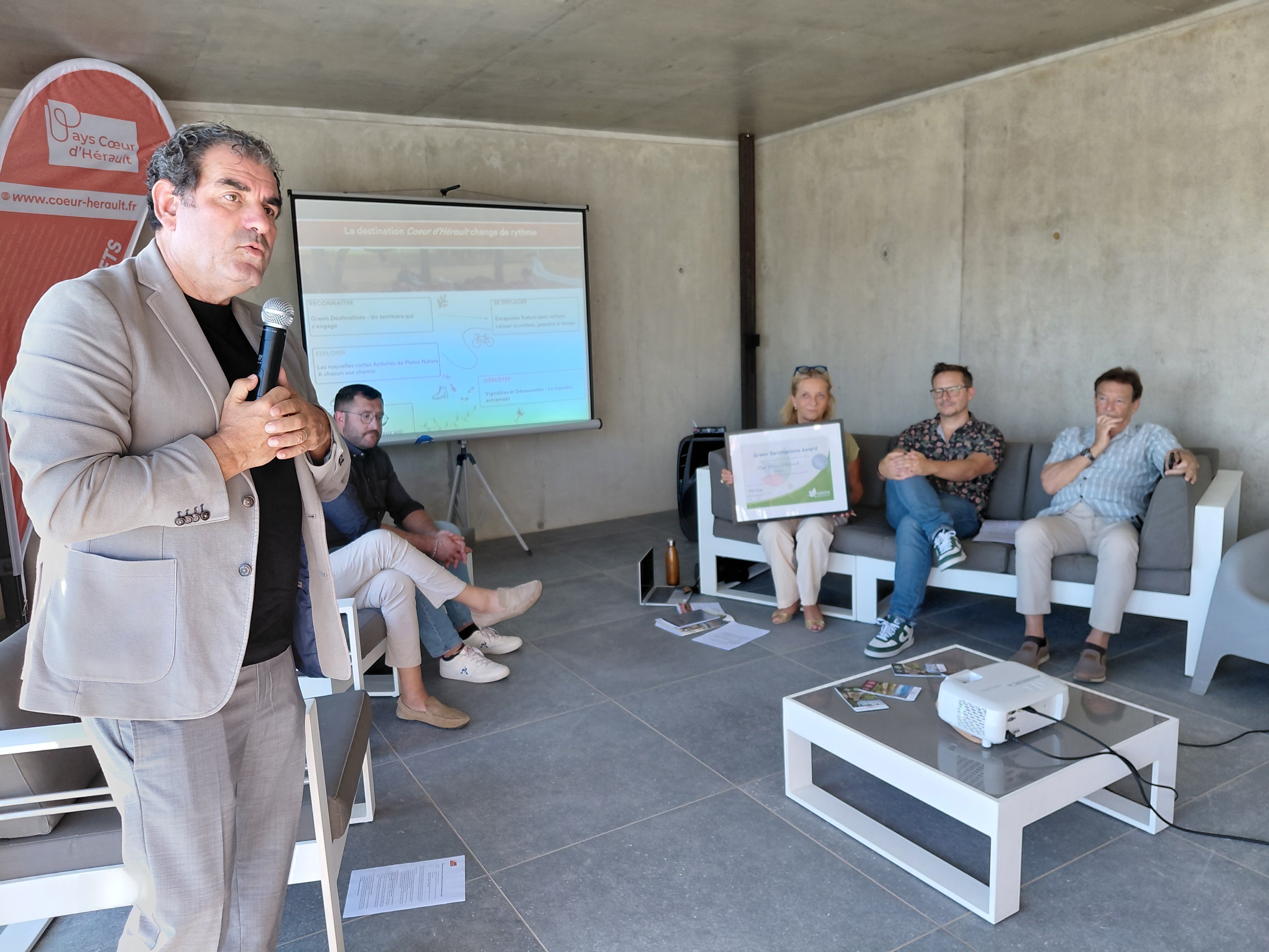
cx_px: 634
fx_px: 916
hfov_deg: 69.4
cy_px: 476
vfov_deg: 54.9
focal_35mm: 25
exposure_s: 1/120
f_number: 1.8
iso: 50
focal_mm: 4.69
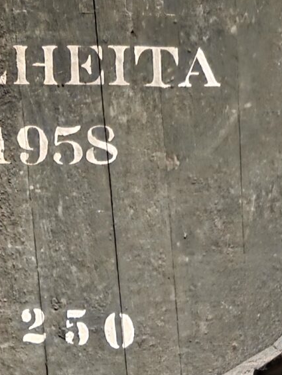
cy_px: 675
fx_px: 1129
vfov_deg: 16.0
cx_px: 238
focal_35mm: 104
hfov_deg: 14.1
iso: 3200
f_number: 1.7
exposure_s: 1/8.33
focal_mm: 6.3
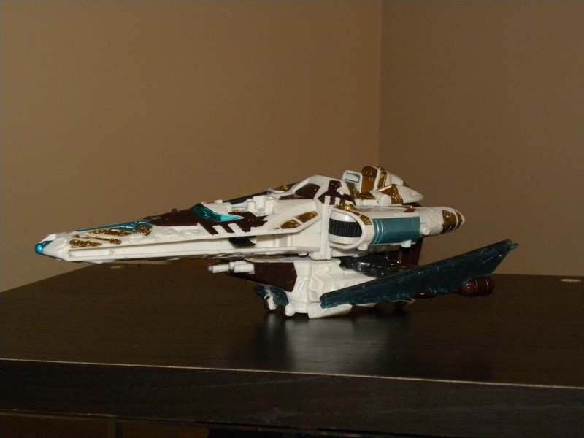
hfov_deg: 33.2
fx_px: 979
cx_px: 292
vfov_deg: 25.2
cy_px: 219
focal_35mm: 58
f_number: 3.5
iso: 400
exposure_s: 1/30
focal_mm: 10.3
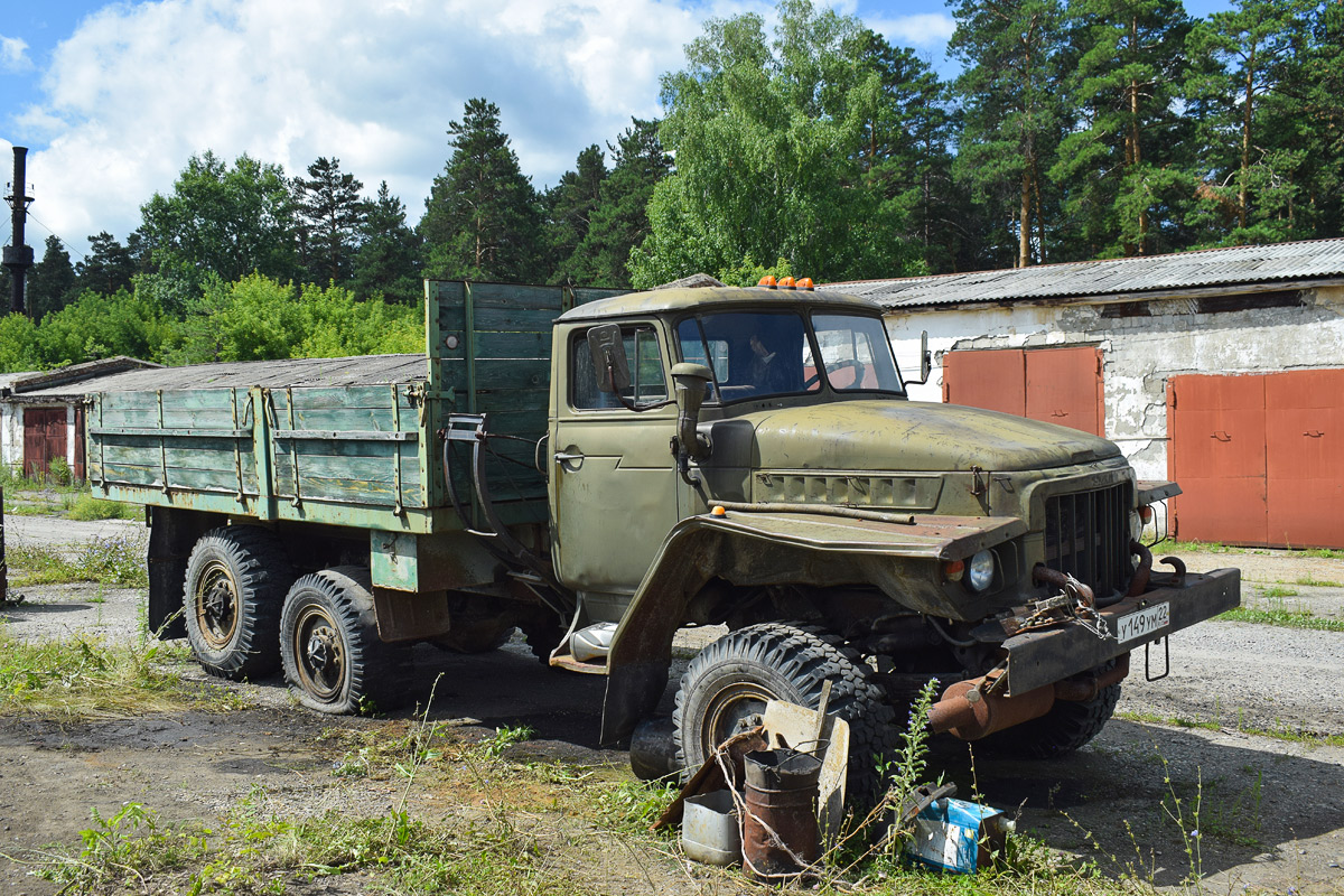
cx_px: 672
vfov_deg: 40.0
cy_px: 448
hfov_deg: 57.2
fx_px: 1232
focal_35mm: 33
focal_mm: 22
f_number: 6.3
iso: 200
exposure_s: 1/800
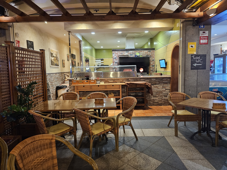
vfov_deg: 58.9
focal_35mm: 23
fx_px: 151
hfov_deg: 73.9
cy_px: 85
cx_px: 114
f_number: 1.7
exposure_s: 1/25
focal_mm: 6.3
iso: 640
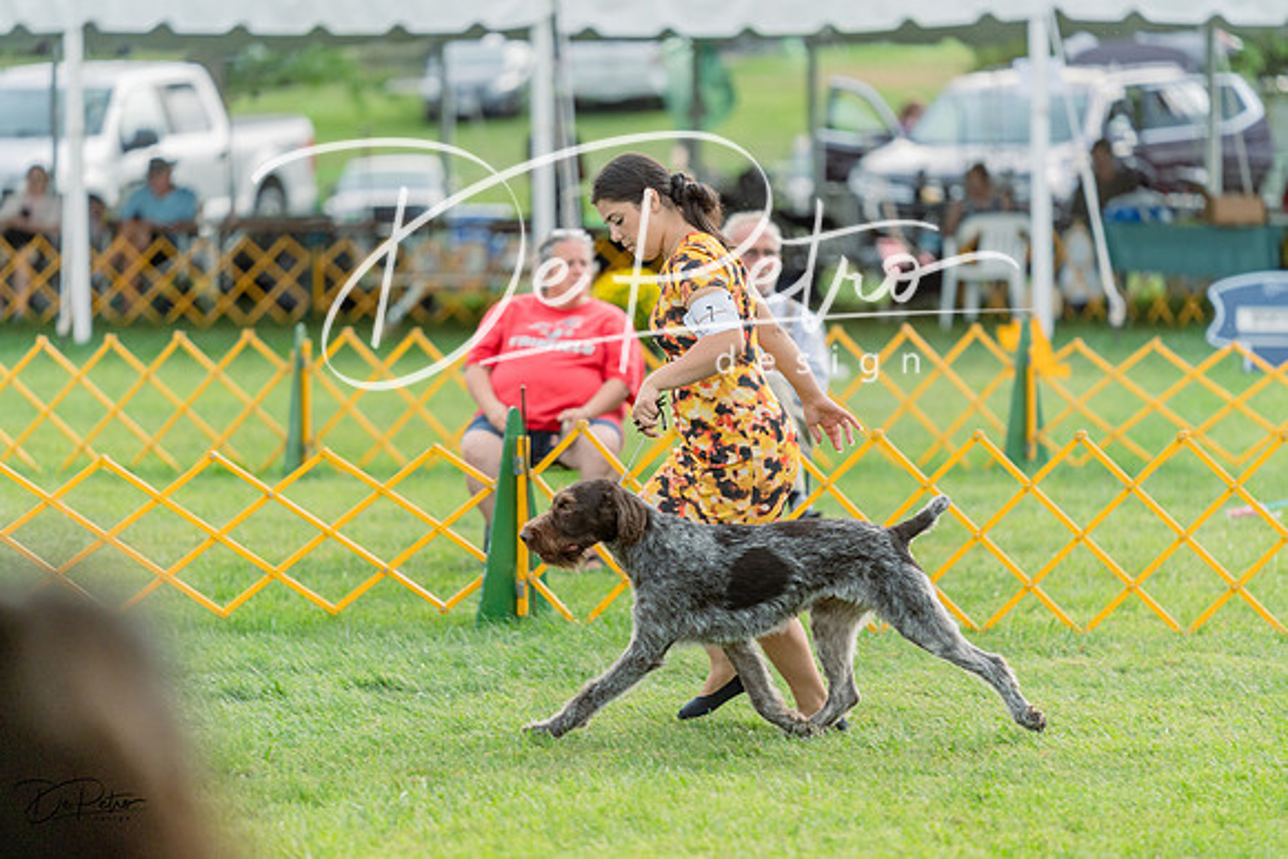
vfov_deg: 6.9
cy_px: 430
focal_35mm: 200
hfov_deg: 10.3
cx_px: 644
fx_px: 7157
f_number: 2.8
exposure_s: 1/640
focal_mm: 200
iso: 1000
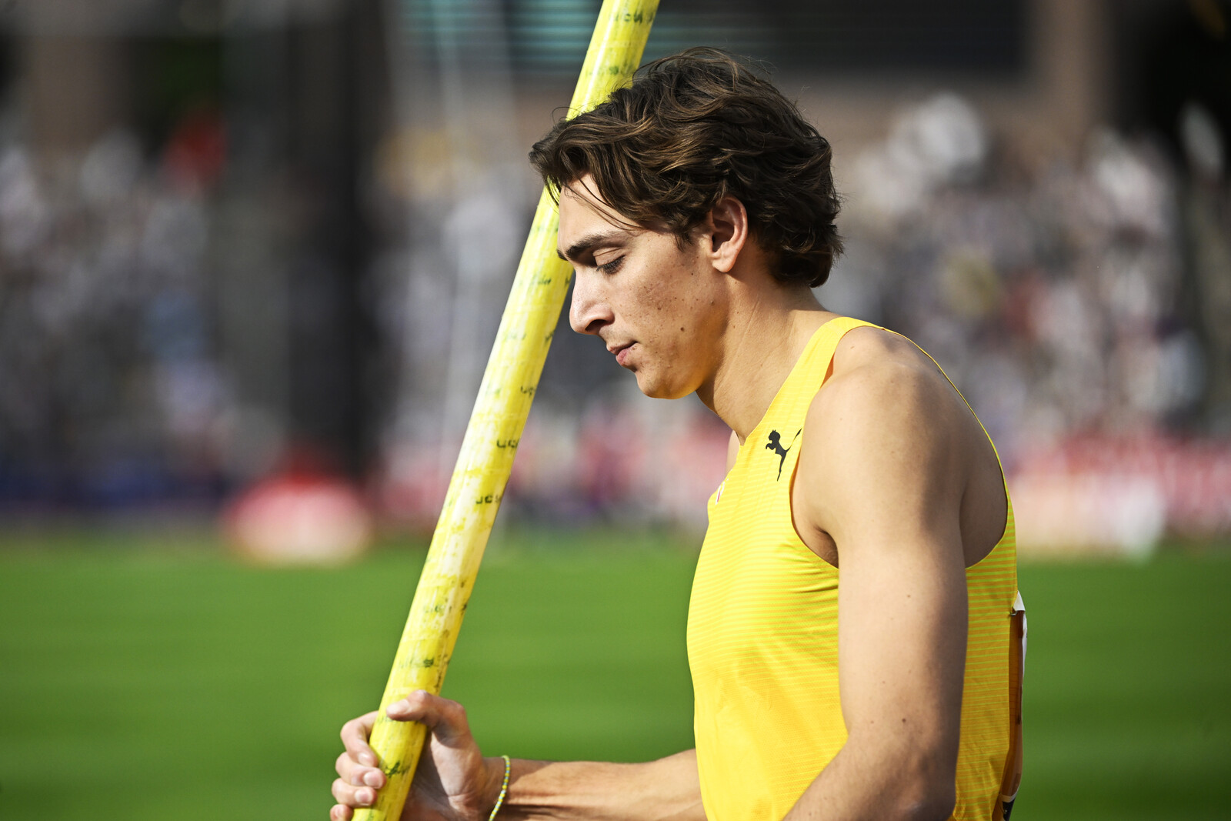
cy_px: 410
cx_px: 616
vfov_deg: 5.7
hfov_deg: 8.6
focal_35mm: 240
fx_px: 8207
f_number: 4.5
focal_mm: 240
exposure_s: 1/6400
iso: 1250
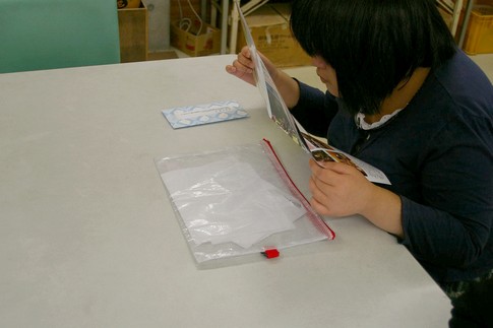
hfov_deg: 41.1
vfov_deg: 28.1
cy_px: 164
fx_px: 657
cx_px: 246
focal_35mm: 48
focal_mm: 32
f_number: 5.6
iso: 400
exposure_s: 1/60
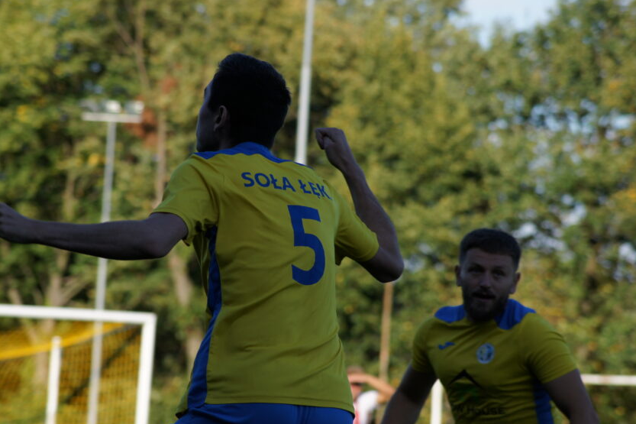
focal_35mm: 240
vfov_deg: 5.7
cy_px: 260
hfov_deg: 8.6
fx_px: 4239
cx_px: 280
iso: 200
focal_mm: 130
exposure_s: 1/640
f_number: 5.6
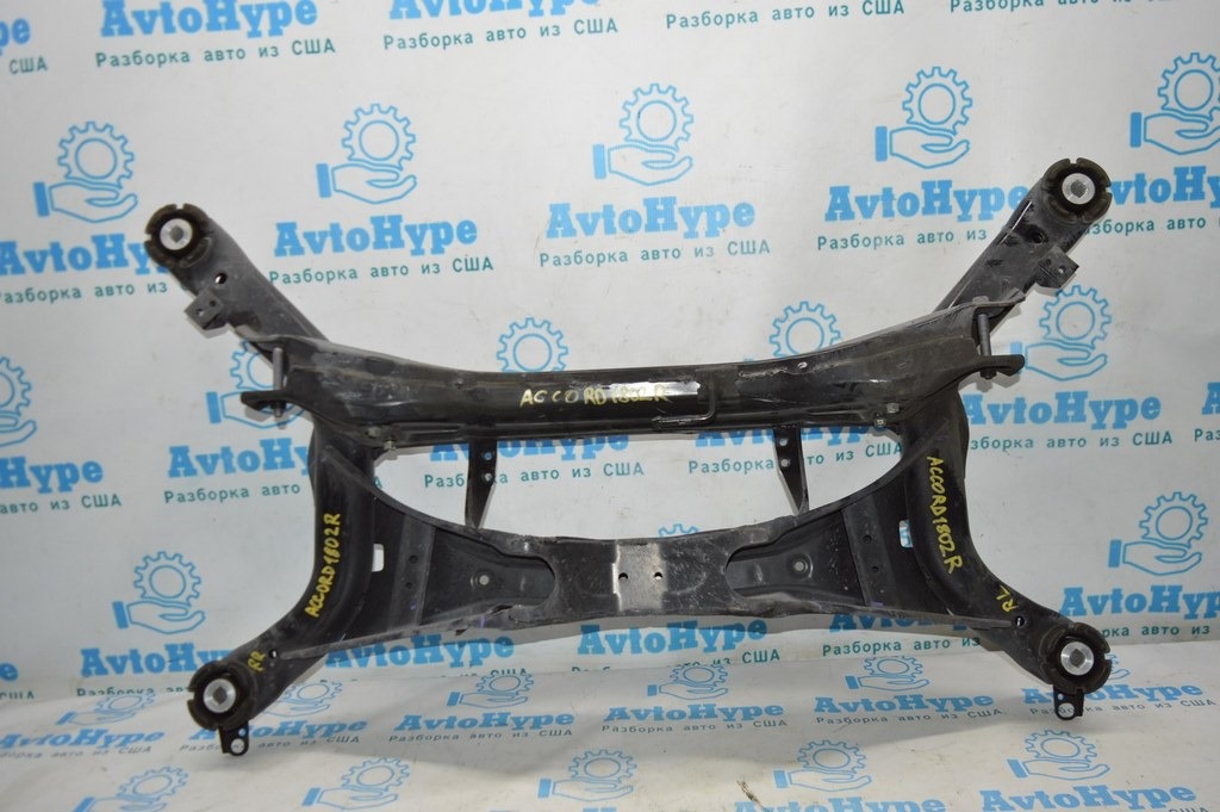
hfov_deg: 62.0
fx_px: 1016
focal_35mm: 30
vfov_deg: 43.5
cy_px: 406
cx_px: 610
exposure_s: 1/100
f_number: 4
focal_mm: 20
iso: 400
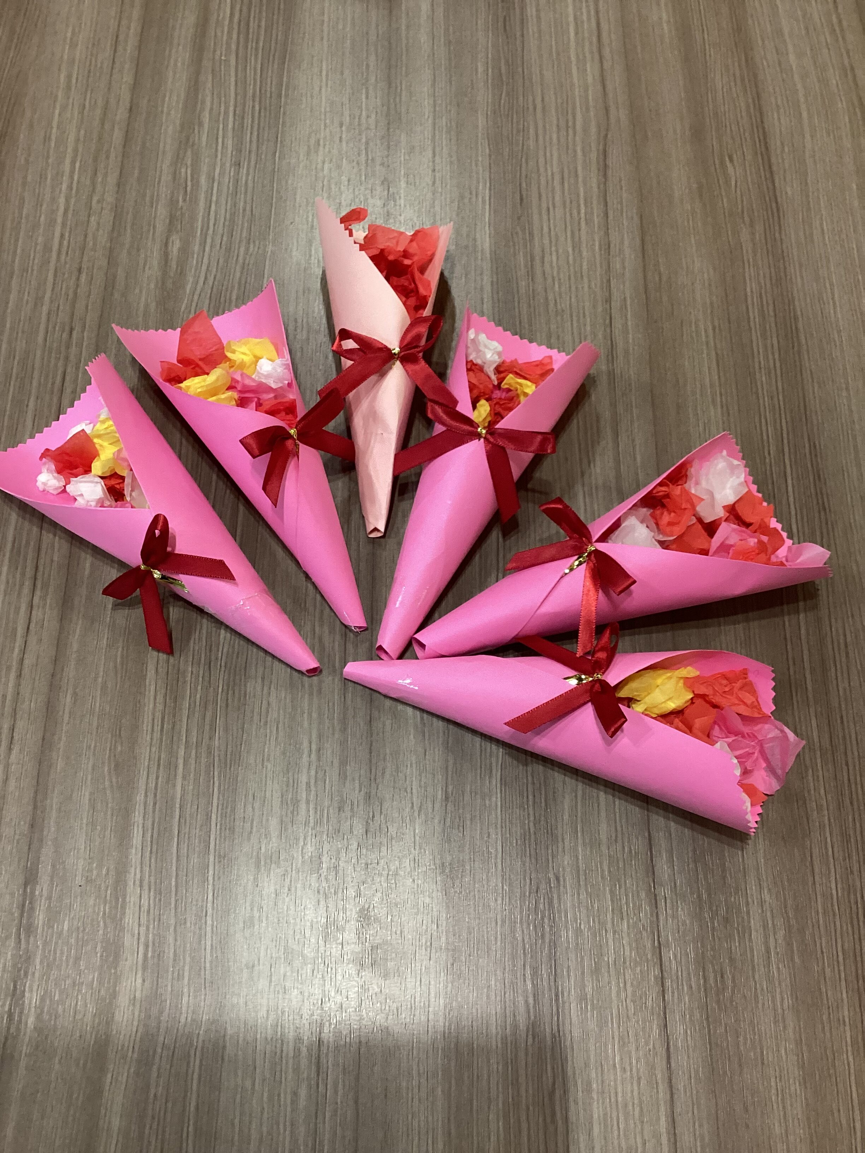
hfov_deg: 45.4
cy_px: 576
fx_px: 1033
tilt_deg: -68.3
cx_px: 432
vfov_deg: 58.4
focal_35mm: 31
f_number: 2.4
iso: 200
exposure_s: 1/50
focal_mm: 3.3
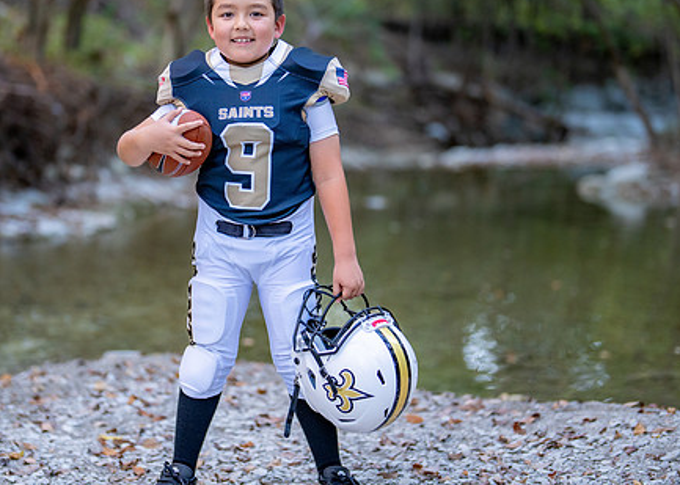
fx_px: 1564
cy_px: 204
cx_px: 267
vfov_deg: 17.6
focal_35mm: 81
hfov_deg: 24.5
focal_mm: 50
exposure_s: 1/500
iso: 500
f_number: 1.2
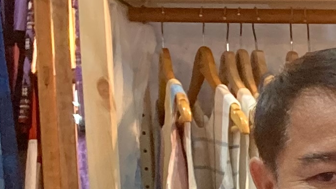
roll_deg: +1.8
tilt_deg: -5.7
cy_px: 430
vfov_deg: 6.5
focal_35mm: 178
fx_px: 1586
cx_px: 683
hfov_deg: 11.0
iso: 160
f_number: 1.8
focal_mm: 3.99
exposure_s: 1/50
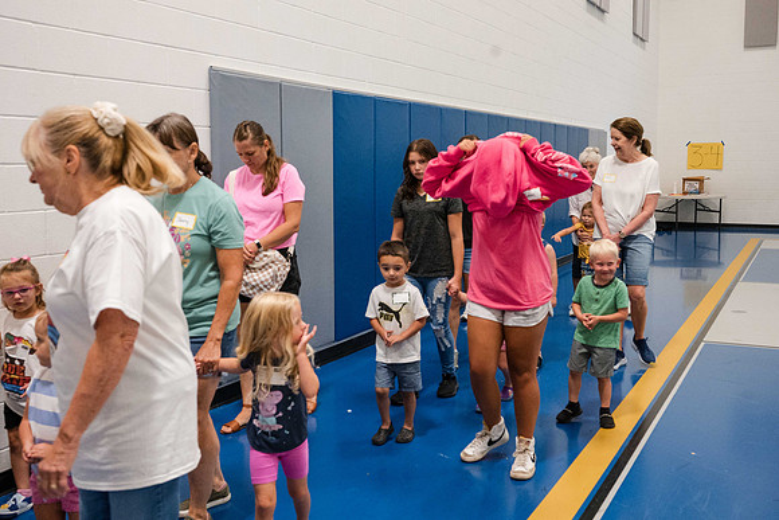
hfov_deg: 50.0
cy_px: 247
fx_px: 834
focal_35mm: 39
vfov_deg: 34.6
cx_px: 394
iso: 6400
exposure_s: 1/125
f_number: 5.6
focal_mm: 35
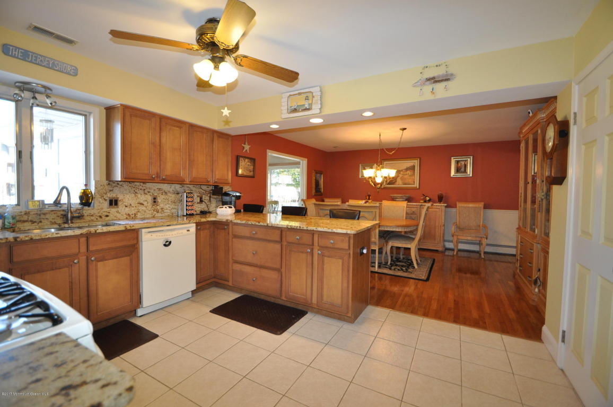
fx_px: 255
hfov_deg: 100.5
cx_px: 306
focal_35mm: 15
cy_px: 204
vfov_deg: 77.2
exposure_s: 1/60
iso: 560
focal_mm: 10
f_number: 4
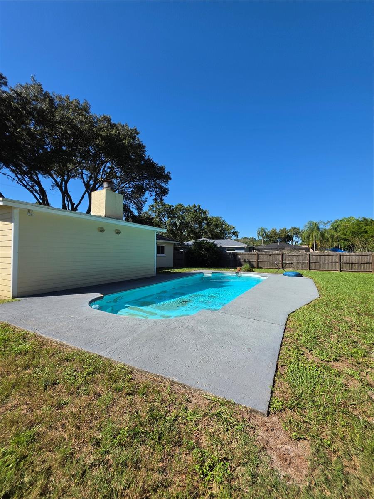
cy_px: 250
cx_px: 187
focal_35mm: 13
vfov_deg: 106.2
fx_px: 187
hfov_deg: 89.9
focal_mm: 2.2
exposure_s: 1/1756
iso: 32
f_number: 1.9
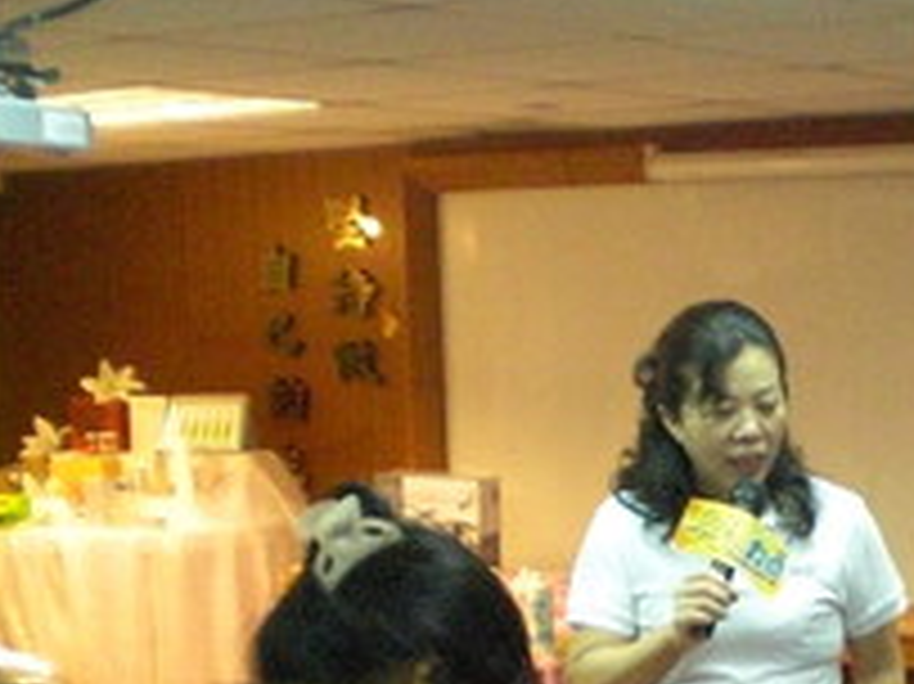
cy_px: 752
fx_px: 2375
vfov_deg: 15.9
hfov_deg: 20.9
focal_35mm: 90
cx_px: 955
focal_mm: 6.3
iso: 800
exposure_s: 1/125
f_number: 3.1
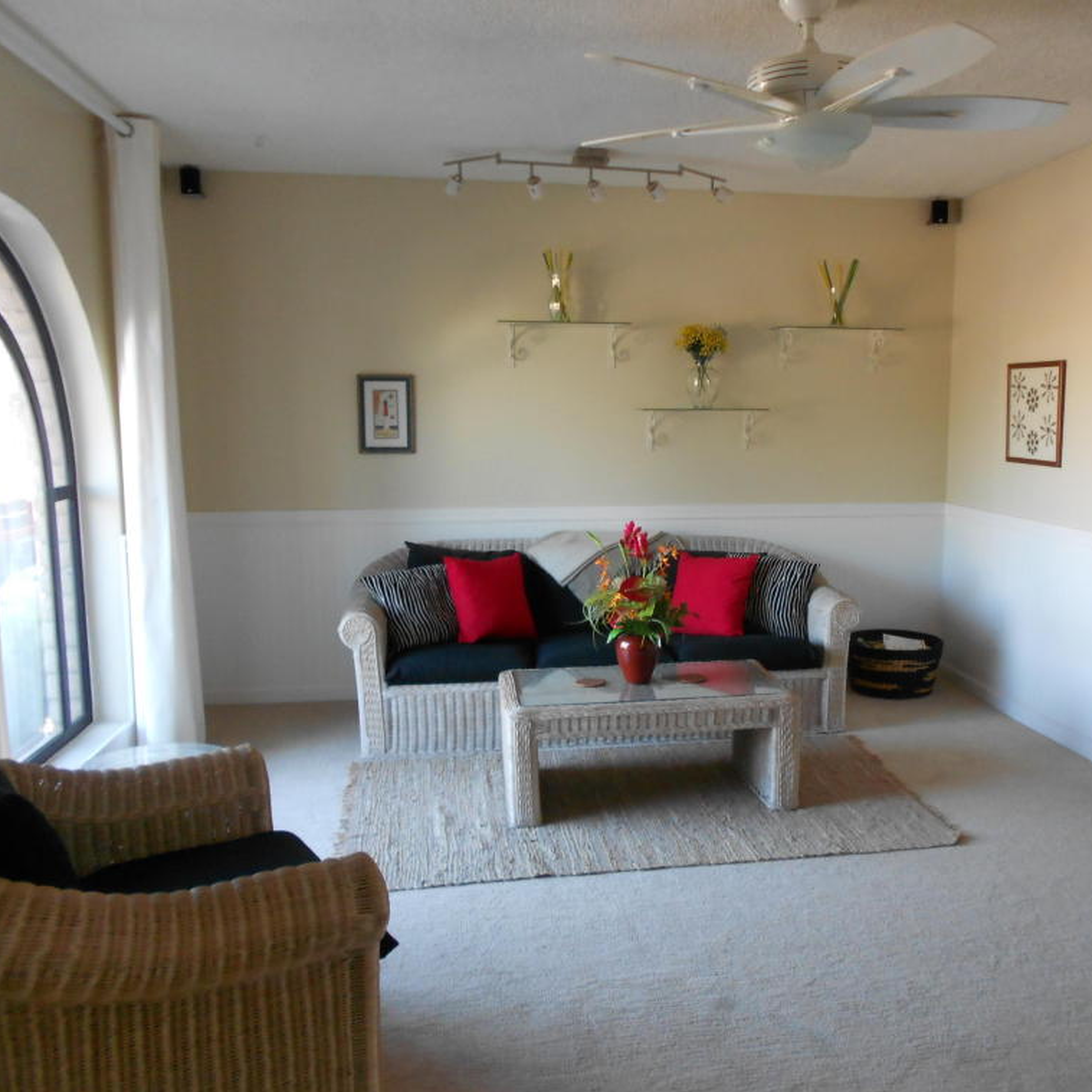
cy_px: 541
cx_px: 676
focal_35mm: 31
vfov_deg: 52.5
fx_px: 1106
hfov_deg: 52.0
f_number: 3.2
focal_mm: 4.6
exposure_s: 1/30
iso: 200
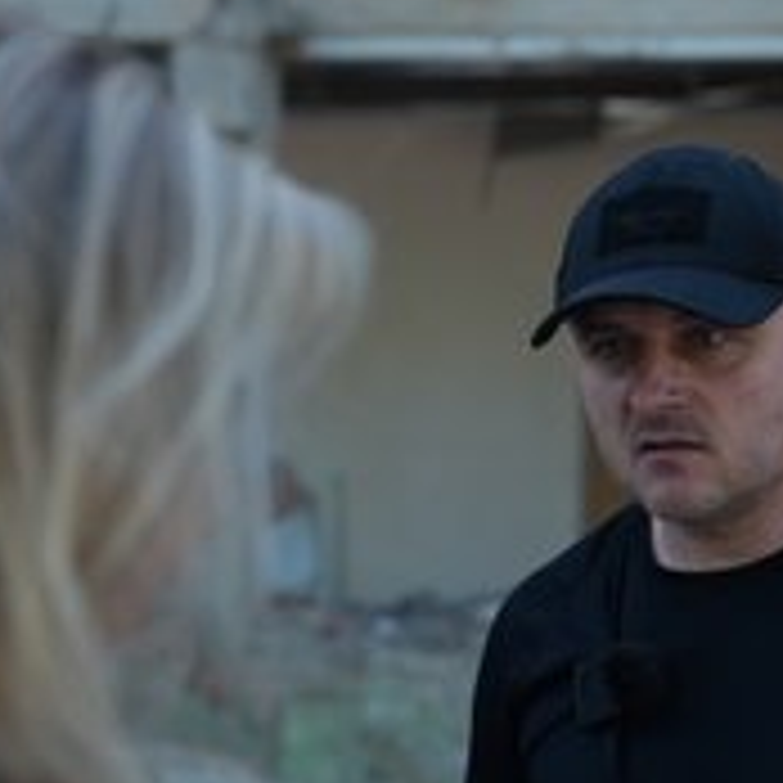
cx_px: 621
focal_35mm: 86
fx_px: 2201
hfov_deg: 20.0
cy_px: 493
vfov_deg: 20.1
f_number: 2.8
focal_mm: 44
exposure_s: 1/200
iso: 500
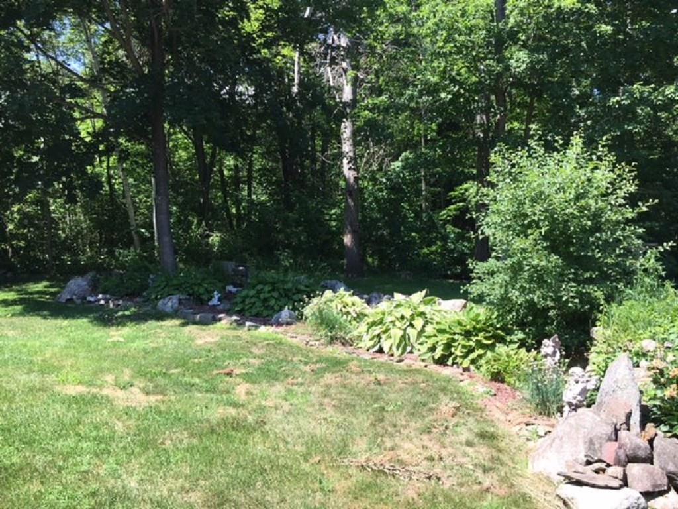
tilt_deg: -1.0
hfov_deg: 61.7
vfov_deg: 48.2
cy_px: 254
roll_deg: -0.3
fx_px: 568
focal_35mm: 29
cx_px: 339
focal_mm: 4.15
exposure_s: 1/496
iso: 25
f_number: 2.2
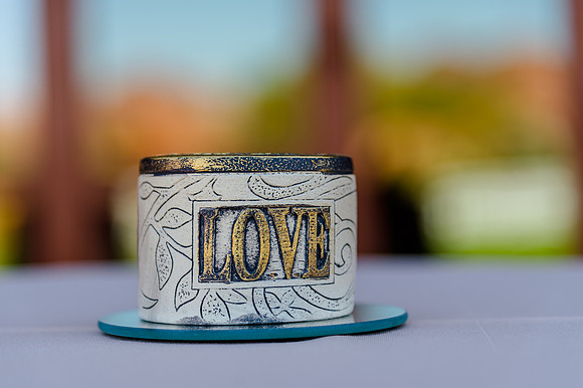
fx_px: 1964
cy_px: 208
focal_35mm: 121
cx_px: 283
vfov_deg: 11.3
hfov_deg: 16.9
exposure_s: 1/400
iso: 200
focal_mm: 112
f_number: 4
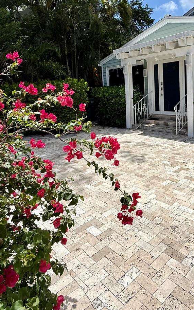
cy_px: 113
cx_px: 138
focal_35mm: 26
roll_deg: +2.6
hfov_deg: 46.4
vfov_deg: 69.1
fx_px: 220
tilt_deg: -5.5
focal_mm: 2.22
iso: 50
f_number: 2.2
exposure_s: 1/2841
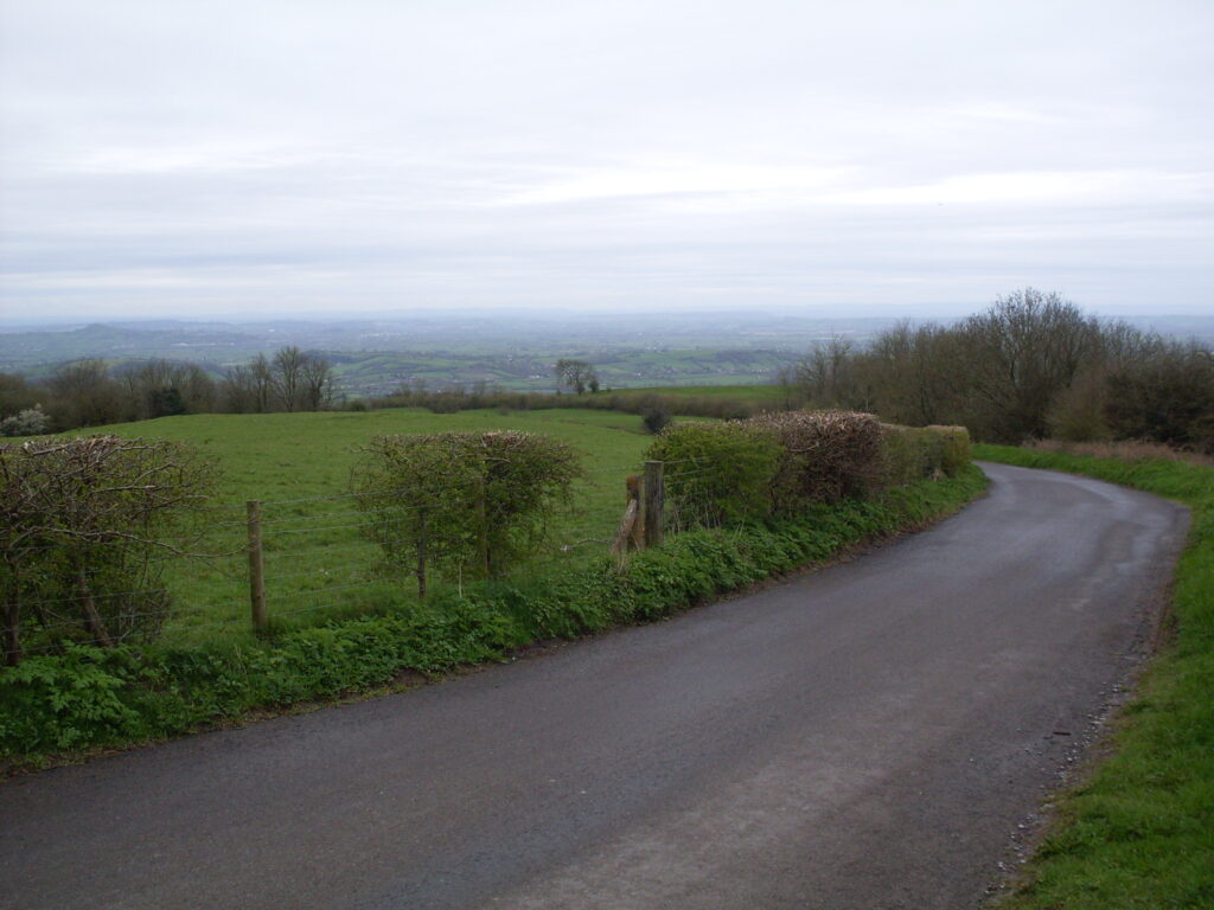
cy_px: 455
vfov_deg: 37.7
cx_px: 607
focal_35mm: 38
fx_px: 1333
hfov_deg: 49.0
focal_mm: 6.3
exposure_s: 1/90
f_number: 8.4
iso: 80
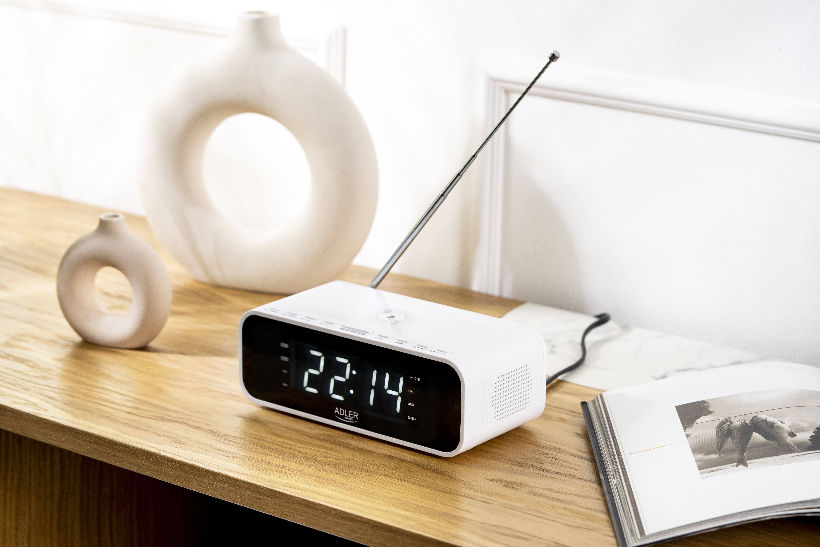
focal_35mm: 90
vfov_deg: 15.2
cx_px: 410
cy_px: 274
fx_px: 2050
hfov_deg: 22.6
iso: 100
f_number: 6.3
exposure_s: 1/125
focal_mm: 90
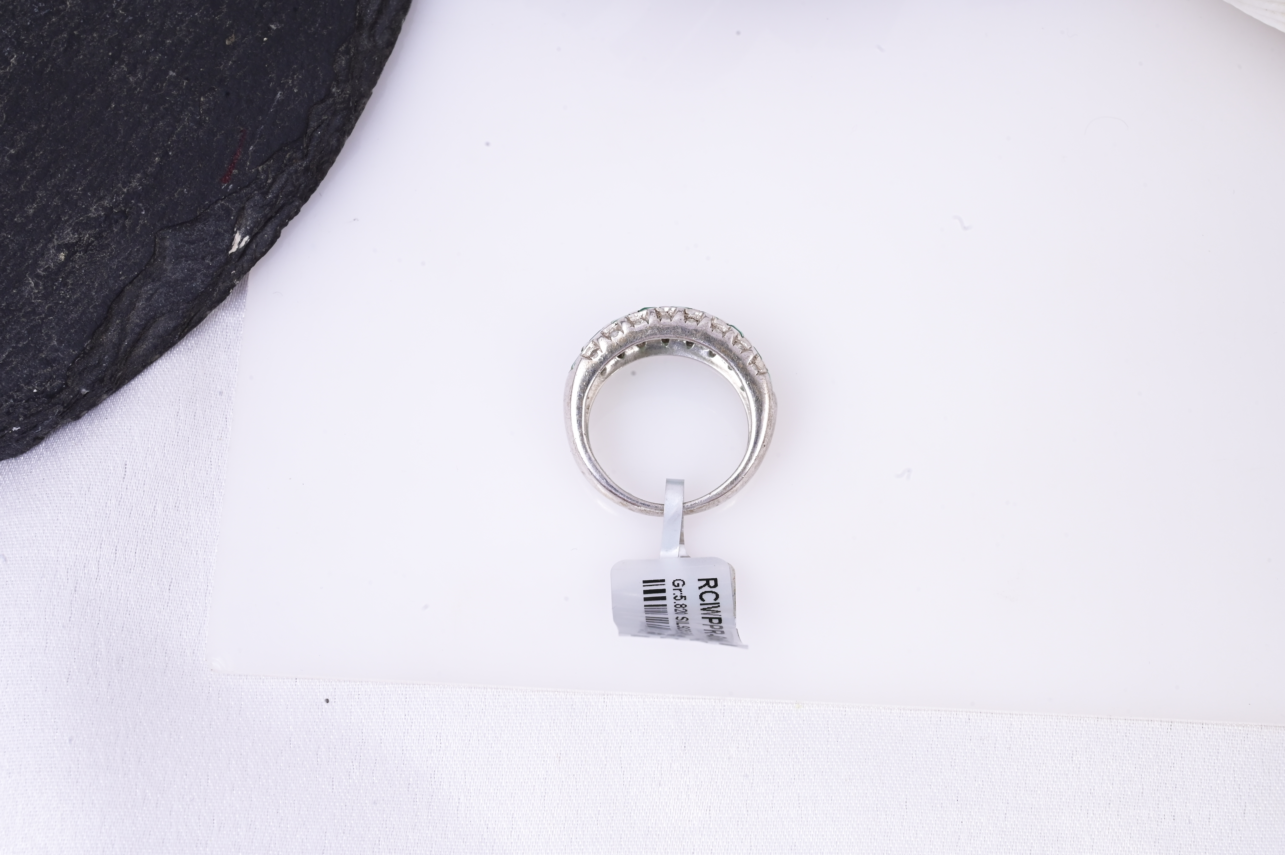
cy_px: 428
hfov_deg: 28.9
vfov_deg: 19.4
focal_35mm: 70
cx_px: 642
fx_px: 2497
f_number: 20
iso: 640
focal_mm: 70
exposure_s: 1/80
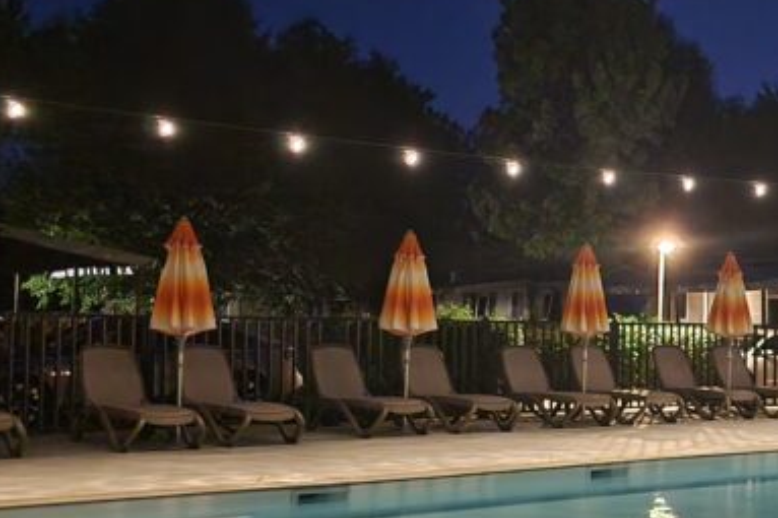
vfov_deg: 21.2
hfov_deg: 30.1
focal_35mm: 64
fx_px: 1382
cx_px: 693
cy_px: 297
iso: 1250
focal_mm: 6.4
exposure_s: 1/11
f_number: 1.8
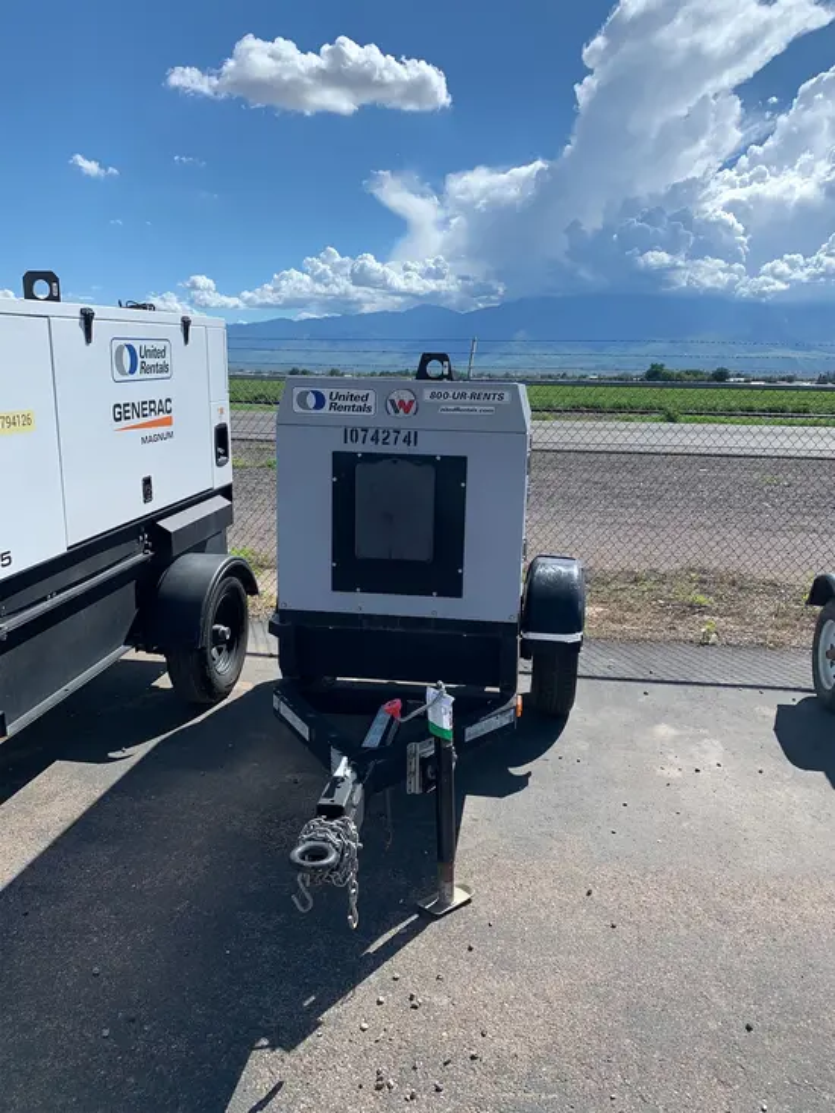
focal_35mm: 26
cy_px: 556
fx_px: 836
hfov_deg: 53.1
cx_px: 418
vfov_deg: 67.3
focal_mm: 4.25
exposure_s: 1/2833
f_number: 1.8
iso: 25
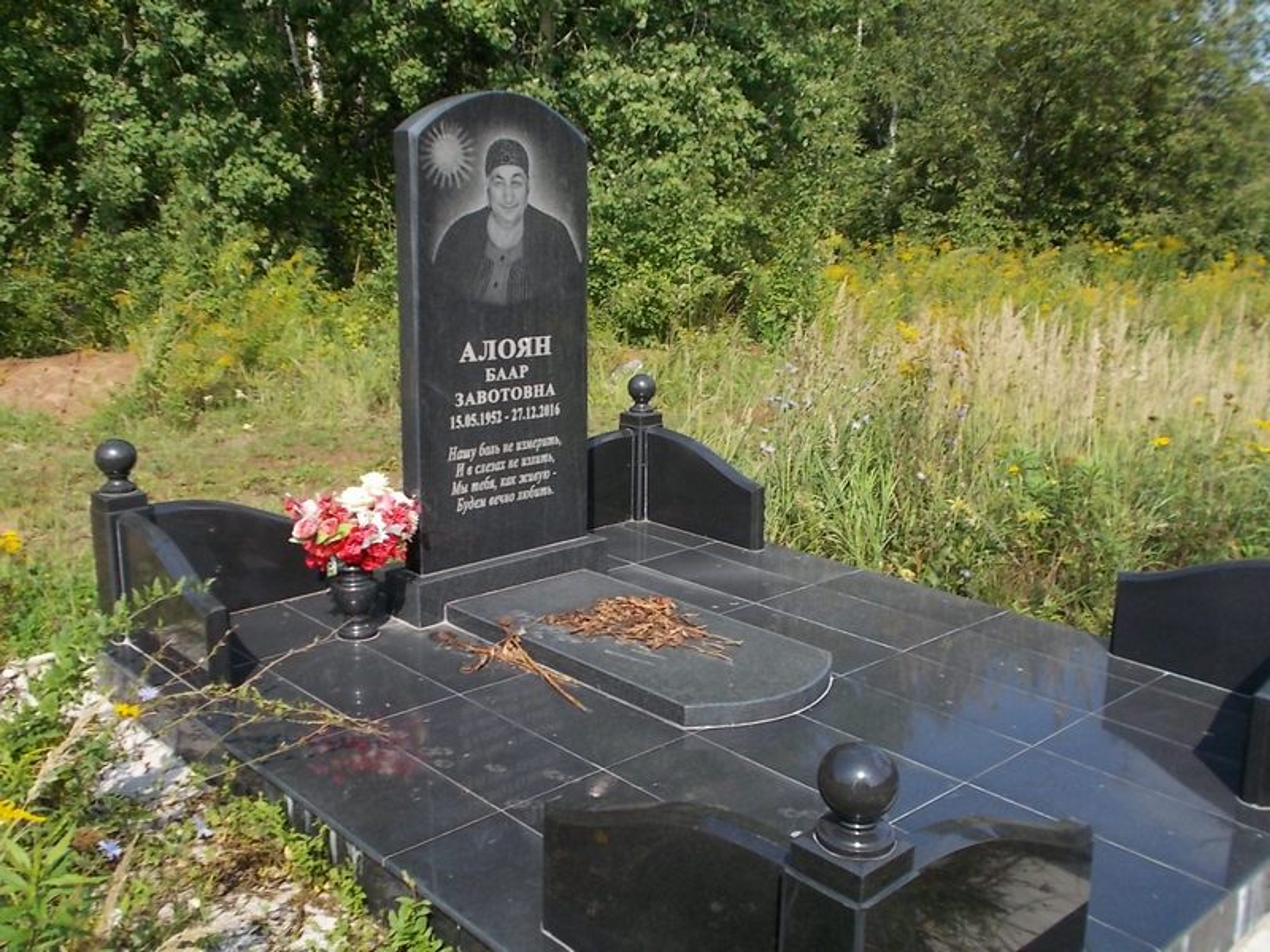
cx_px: 635
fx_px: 1247
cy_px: 476
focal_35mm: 34
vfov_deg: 41.8
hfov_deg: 54.0
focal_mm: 6
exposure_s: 1/80
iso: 80
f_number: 9.2
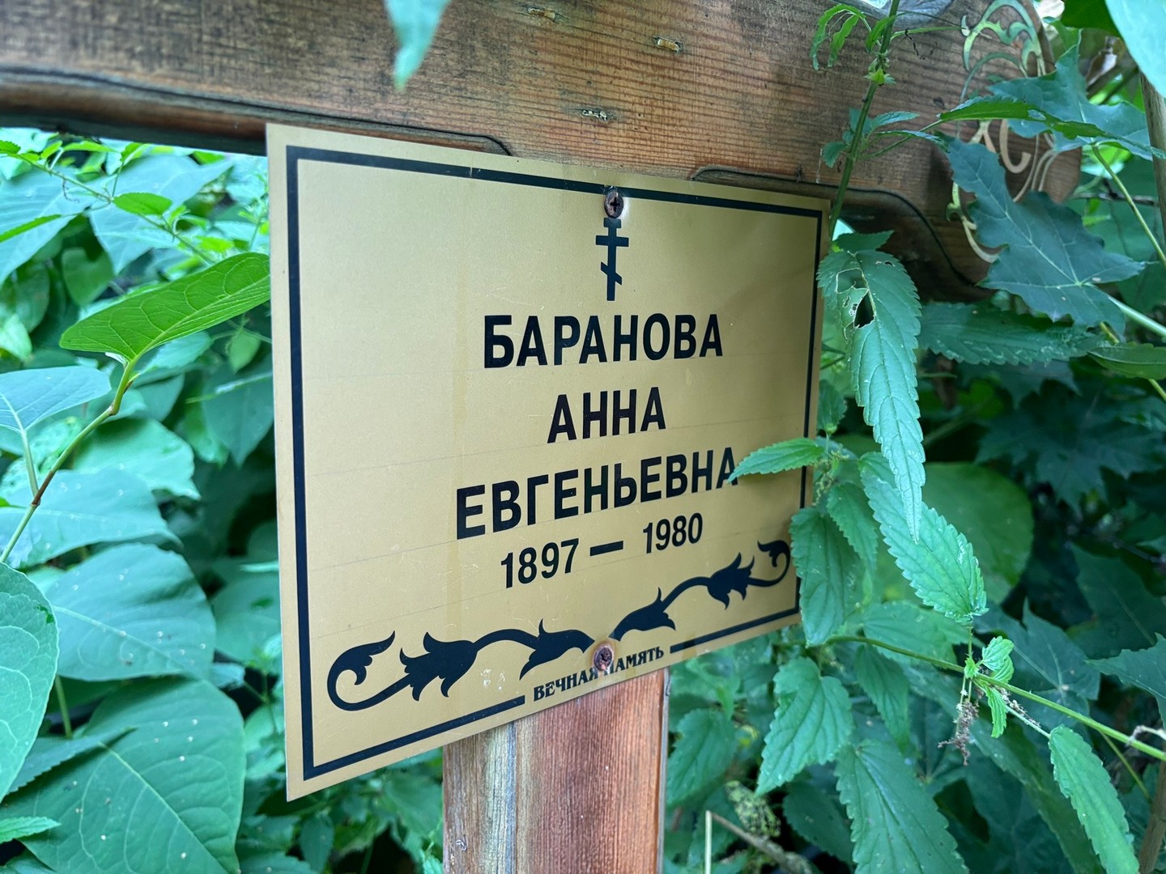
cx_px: 583
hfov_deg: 67.3
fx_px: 876
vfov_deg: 53.1
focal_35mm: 26
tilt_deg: -11.1
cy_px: 437
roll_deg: -3.9
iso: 125
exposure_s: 1/80
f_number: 1.6
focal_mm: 5.96
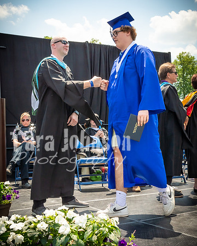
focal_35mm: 51
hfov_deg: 29.8
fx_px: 370
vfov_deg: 36.9
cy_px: 124
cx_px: 108
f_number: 7.1
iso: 200
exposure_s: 1/800
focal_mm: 20
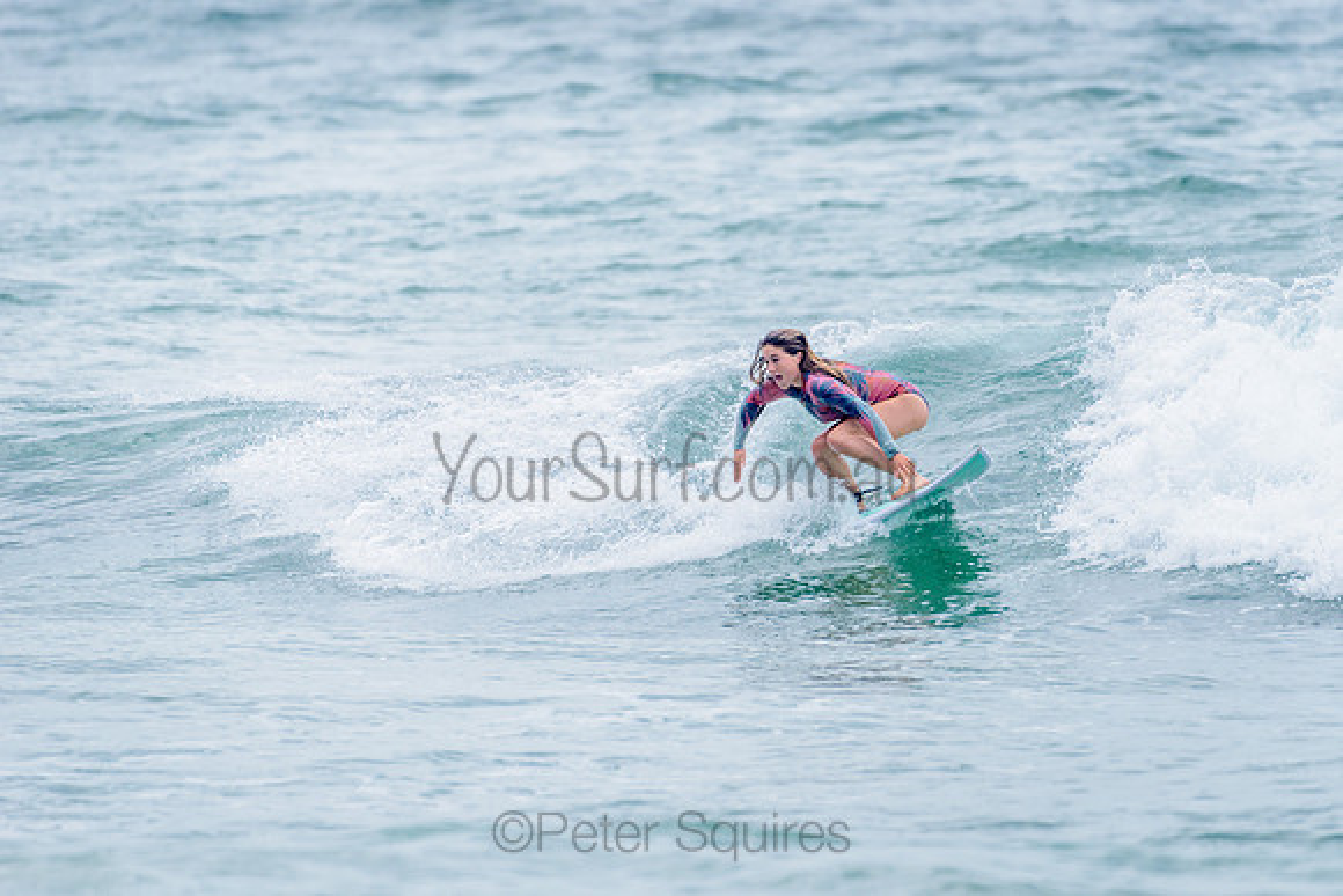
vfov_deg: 2.2
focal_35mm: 613
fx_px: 22876
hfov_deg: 3.4
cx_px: 823
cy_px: 390
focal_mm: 500
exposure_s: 1/2000
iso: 280
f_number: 5.6
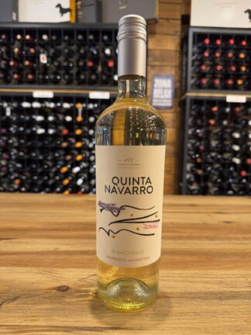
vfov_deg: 71.6
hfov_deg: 56.8
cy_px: 168
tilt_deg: -5.1
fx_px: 232
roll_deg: -0.7
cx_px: 126
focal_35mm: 24
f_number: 1.78
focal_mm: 6.76
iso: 160
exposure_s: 1/50
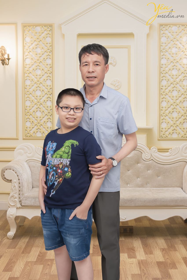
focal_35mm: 50
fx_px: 390
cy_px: 140
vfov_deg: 39.6
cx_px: 94
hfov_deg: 27.0
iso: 320
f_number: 5.6
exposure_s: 1/125
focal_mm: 50
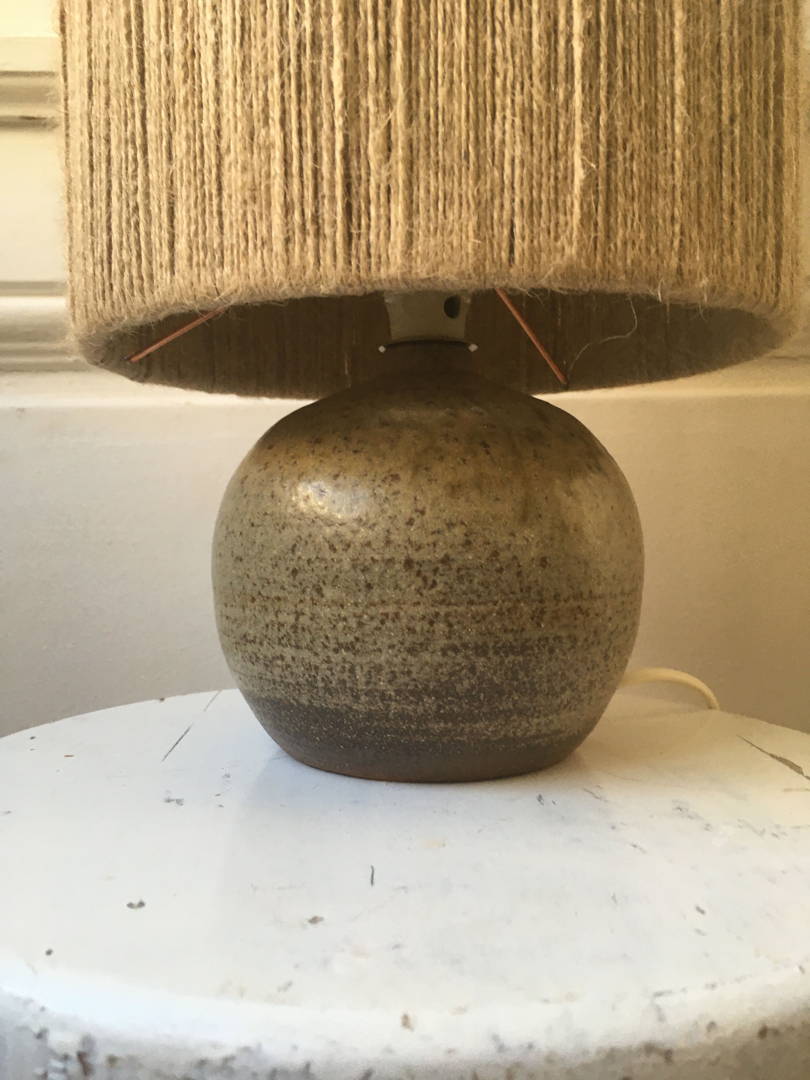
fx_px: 905
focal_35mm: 29
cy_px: 540
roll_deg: +1.0
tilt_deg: -8.1
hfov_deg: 48.2
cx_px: 405
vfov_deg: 61.7
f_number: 2.2
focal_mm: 4.15
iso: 50
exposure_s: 1/33
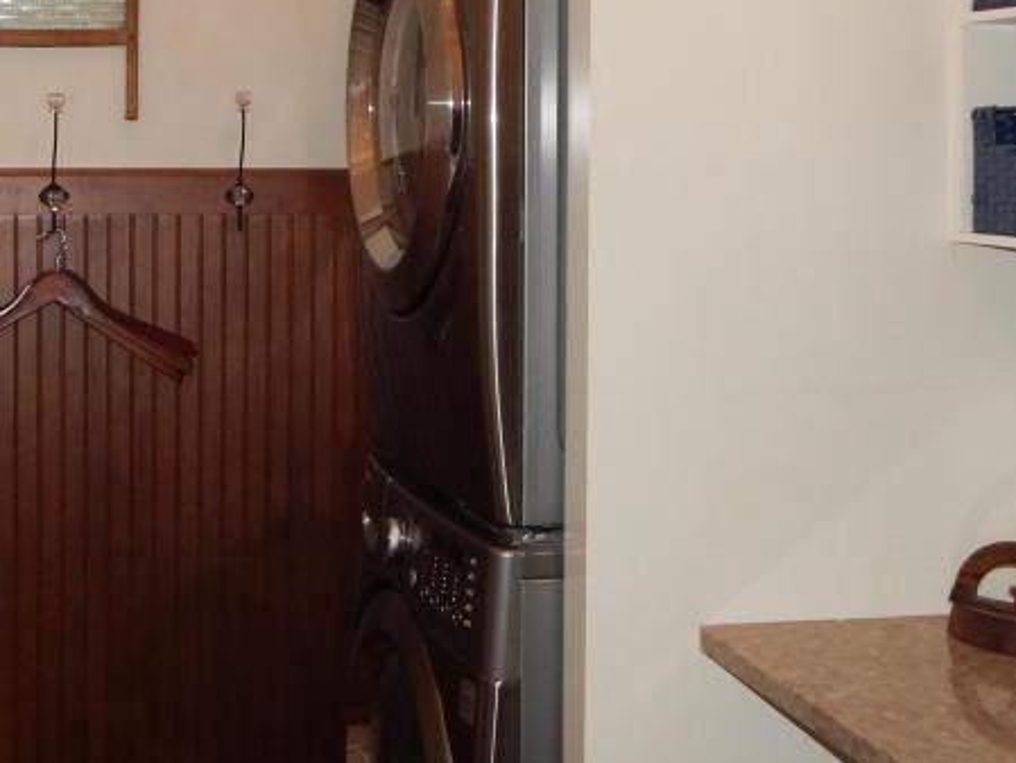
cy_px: 195
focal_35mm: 57
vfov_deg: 25.4
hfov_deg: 33.1
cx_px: 253
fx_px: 1673
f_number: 3.1
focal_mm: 4.5
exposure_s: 1/30
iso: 200
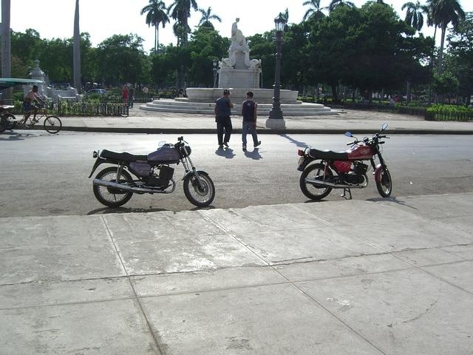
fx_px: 519
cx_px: 236
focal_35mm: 38
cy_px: 178
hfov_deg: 49.0
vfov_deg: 37.7
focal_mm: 7.9
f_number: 4
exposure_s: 1/800
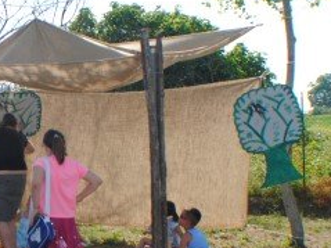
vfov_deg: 18.8
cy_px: 179
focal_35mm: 78
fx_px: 745
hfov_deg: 23.9
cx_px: -6
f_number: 7.1
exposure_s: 1/200
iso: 100
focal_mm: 18
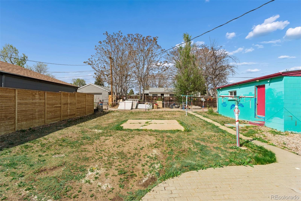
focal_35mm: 18
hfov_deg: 90.0
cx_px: 150
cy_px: 100
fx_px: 150
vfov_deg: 67.4
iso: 400
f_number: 9
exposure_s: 1/1250
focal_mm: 18
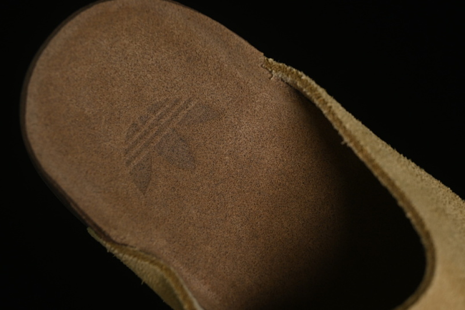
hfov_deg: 27.0
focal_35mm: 75
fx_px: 969
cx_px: 232
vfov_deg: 18.2
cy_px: 155
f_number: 6.3
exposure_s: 1/80
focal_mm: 50
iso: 160
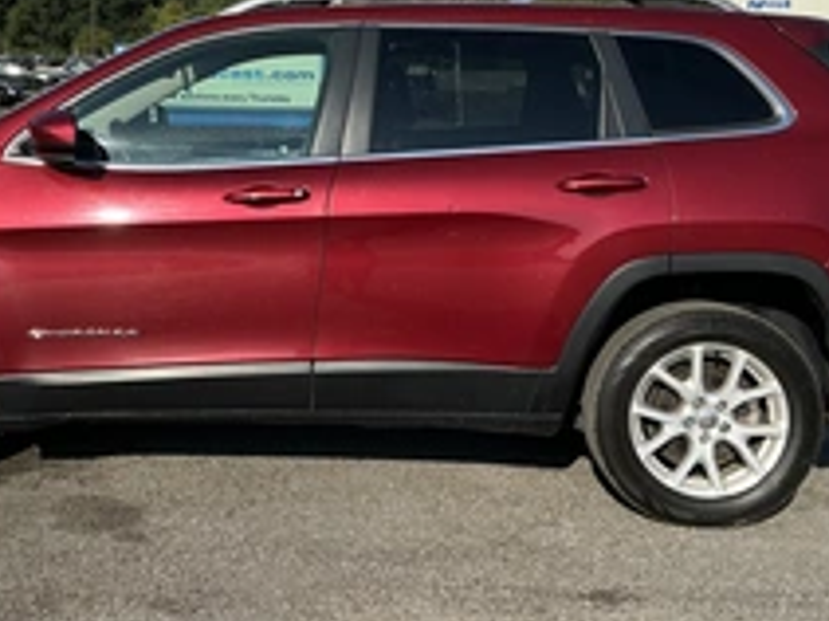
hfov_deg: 35.9
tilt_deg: -5.9
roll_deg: -0.2
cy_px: 228
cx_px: 287
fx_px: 1269
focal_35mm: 53
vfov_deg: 27.4
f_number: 1.8
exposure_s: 1/1675
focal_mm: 3
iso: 25
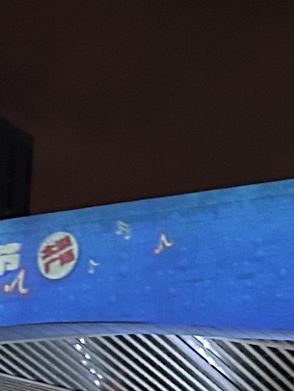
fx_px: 1448
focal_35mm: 128
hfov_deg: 11.4
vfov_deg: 15.2
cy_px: 339
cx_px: 342
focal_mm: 5.7
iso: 500
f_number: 1.5
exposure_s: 1/40
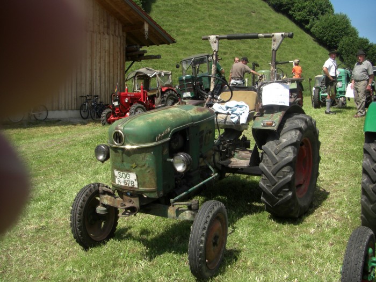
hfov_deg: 49.0
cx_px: 188
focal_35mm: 38
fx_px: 413
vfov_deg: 37.7
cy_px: 141
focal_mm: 6.3
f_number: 4.6
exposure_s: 1/320
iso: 64
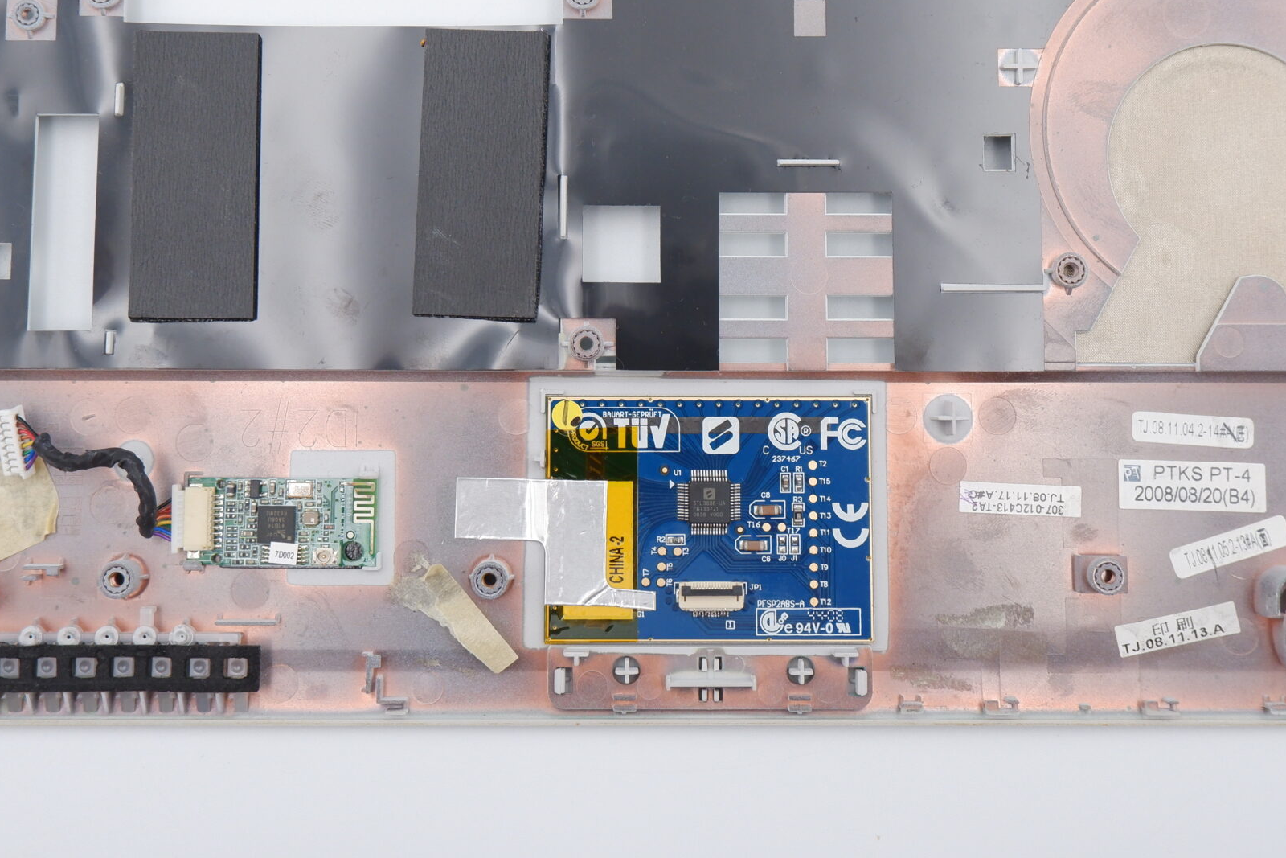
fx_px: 1715
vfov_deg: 27.5
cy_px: 175
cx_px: 622
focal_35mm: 48
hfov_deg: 41.1
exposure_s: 1/240
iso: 800
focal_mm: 20.9
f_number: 5.6
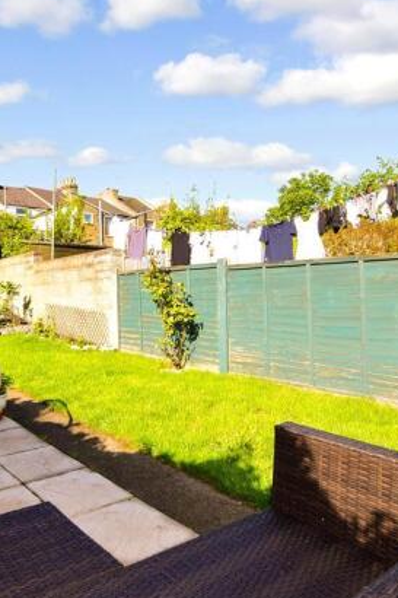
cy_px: 295
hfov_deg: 50.0
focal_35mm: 24
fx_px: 398
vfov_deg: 73.8
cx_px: 80
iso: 400
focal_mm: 10
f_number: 9
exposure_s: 1/200
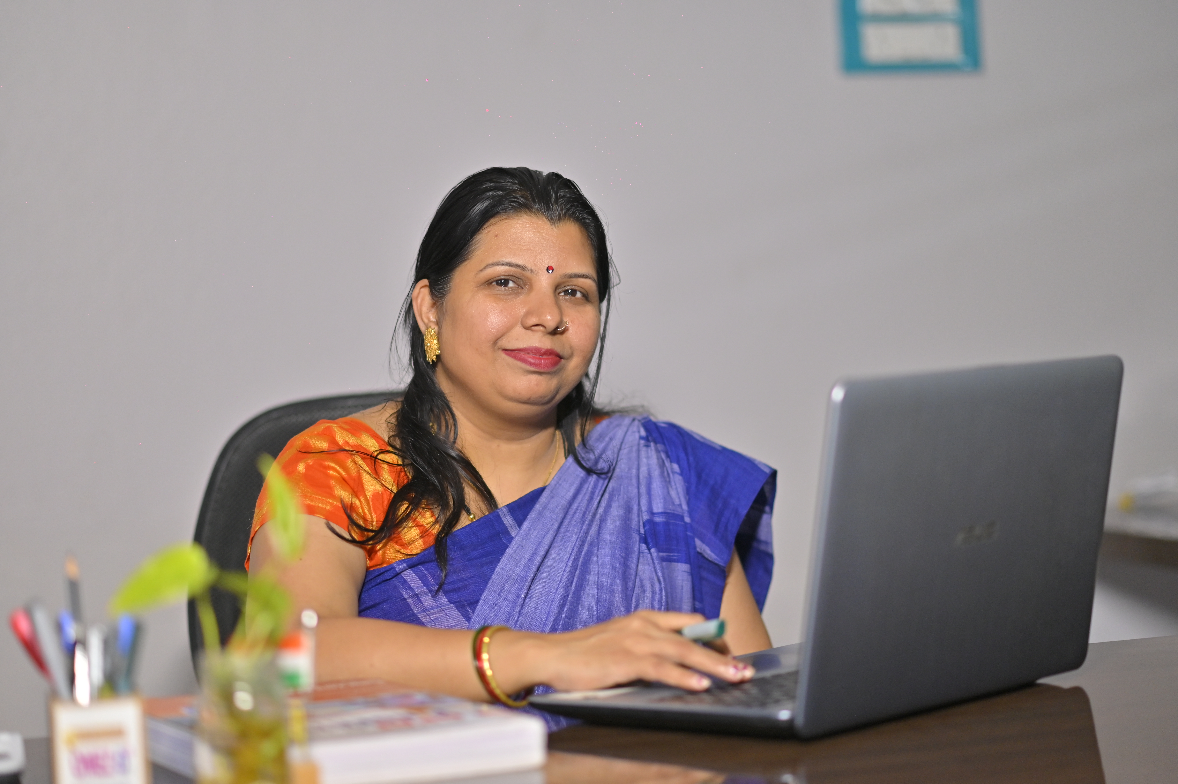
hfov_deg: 23.9
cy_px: 392
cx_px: 589
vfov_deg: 16.1
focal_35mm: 85
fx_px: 2779
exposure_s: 1/160
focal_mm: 85
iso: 800
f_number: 1.8
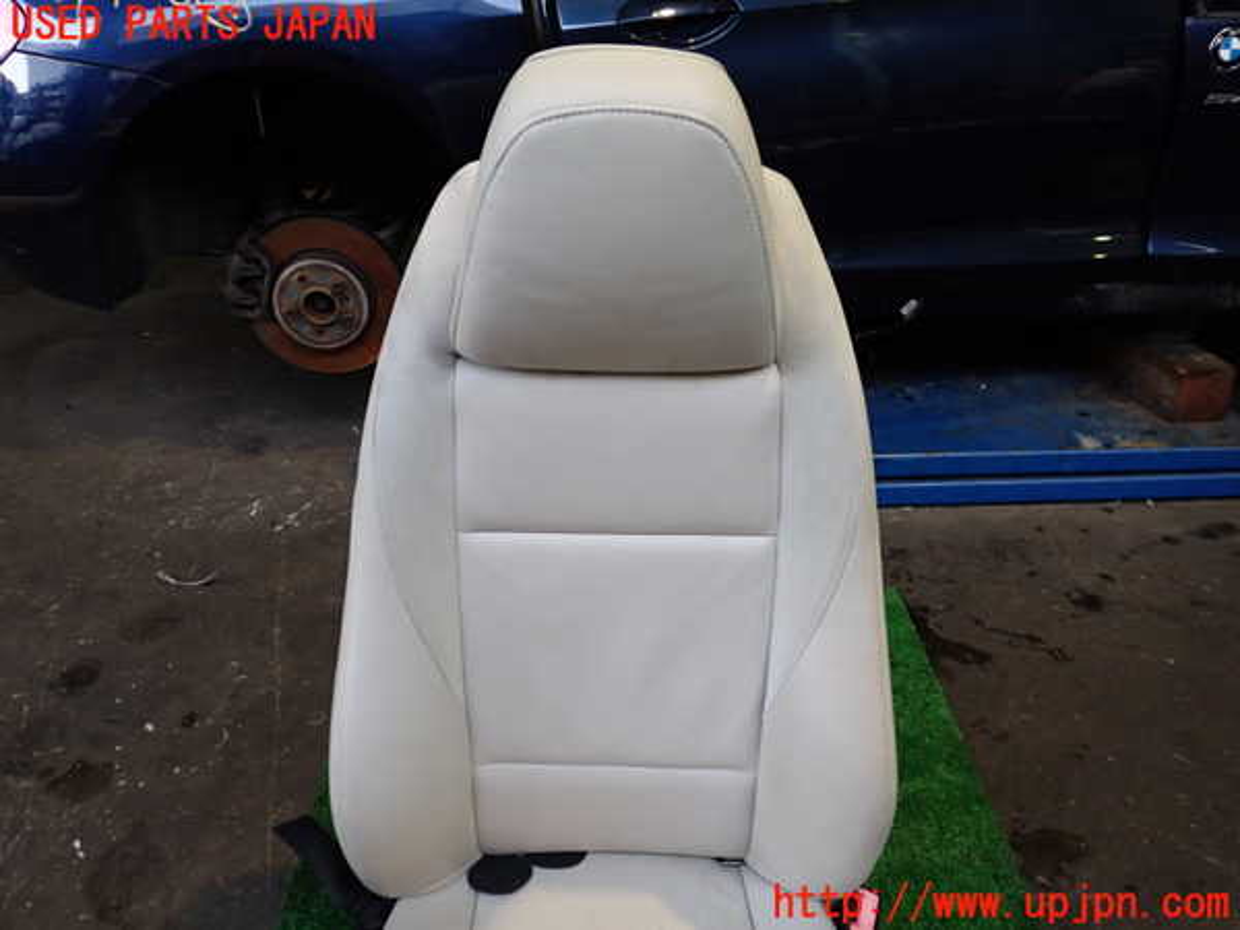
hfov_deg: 60.0
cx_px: 620
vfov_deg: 46.8
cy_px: 465
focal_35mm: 30
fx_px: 1075
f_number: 2.3
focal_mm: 5.4
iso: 250
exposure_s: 1/60
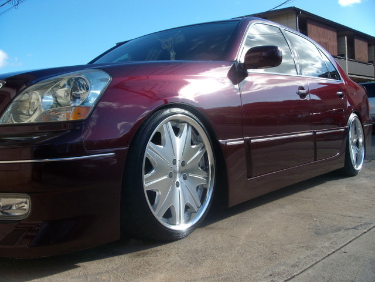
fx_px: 412
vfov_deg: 37.7
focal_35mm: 38
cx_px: 188
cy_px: 141
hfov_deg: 49.0
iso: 64
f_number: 5.7
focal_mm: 6.4
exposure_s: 1/244
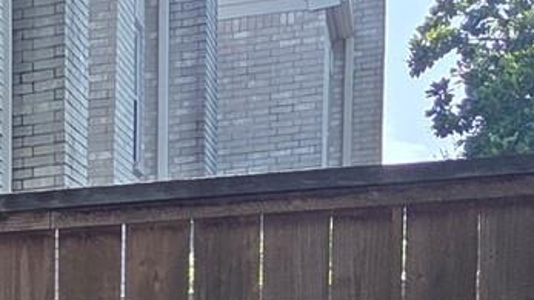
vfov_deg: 7.5
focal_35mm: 148
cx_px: -545
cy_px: 802
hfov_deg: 12.7
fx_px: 2095
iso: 80
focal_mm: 5.4
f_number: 1.8
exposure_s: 1/2277
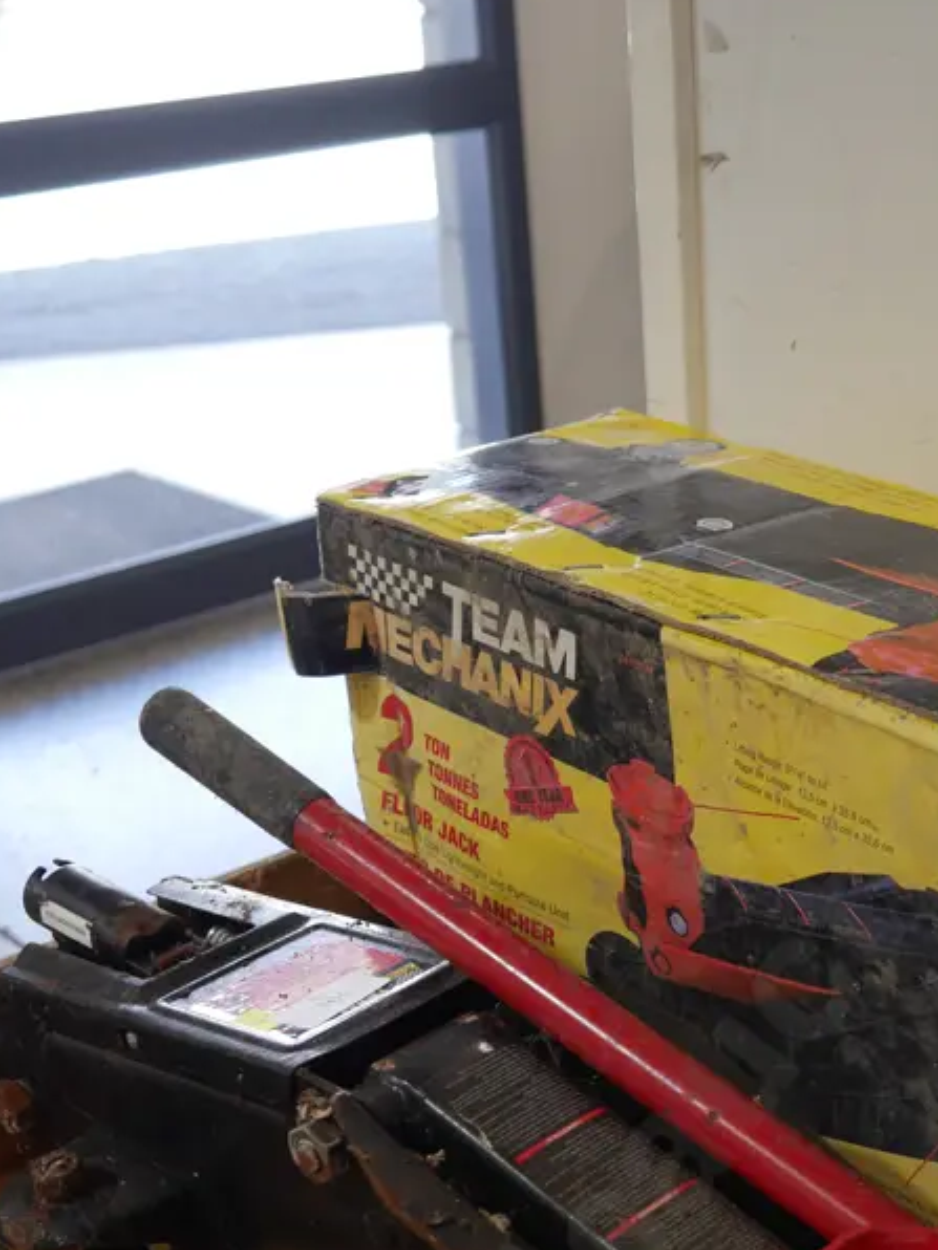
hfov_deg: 26.1
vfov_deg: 33.6
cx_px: 748
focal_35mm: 55
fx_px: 1987
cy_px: 1059
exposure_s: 1/60
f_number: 3.6
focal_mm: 16
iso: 200
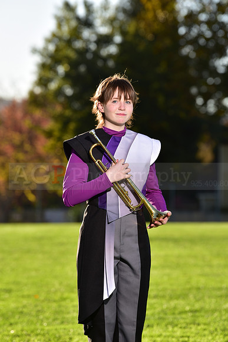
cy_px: 171
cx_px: 114
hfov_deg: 6.9
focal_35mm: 200
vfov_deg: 10.3
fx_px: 1899
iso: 80
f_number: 5.6
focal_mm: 200
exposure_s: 1/250
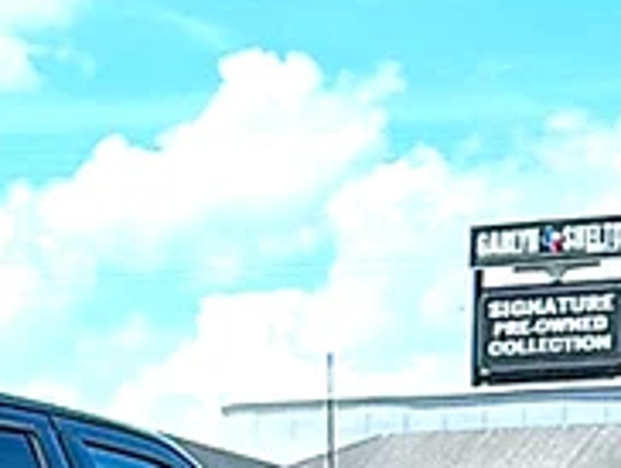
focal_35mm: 146
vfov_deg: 9.6
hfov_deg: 12.2
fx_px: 2623
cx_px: -539
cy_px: 880
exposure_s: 1/1919
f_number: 1.78
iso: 80
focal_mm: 6.86
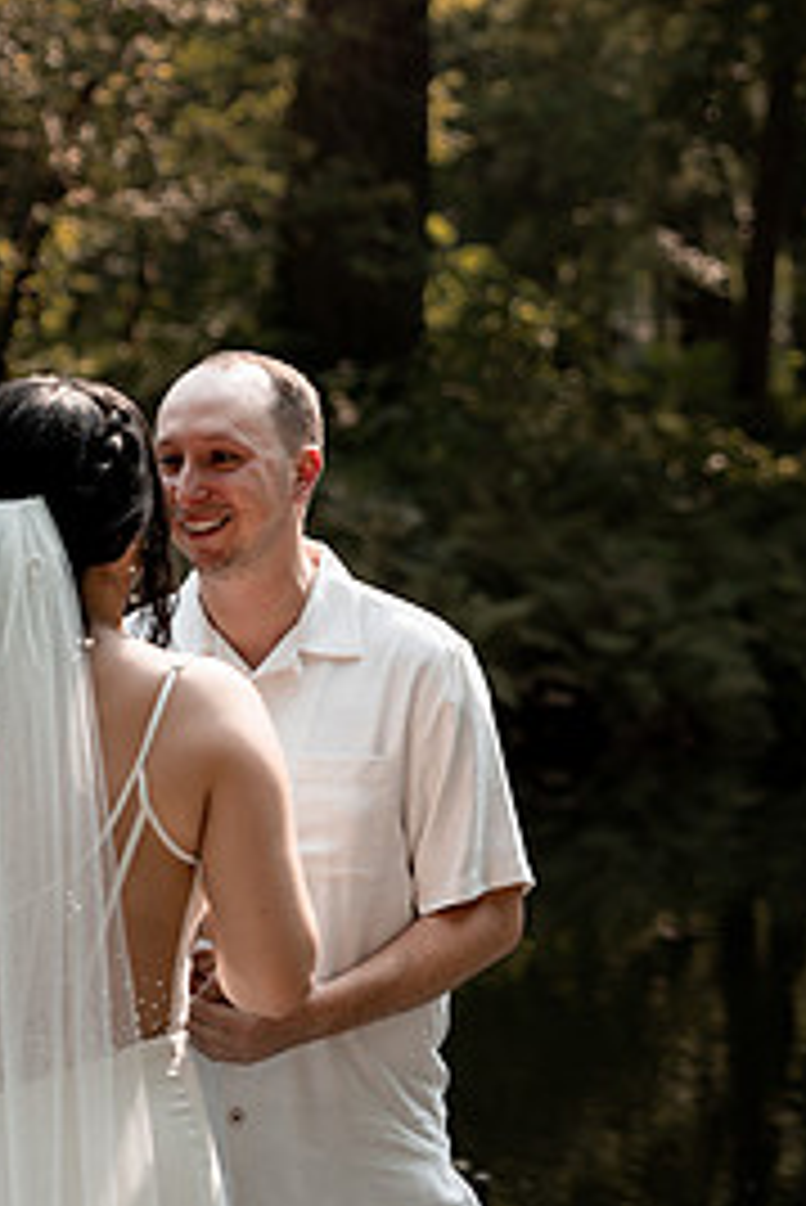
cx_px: 252
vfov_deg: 19.5
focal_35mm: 104
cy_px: 310
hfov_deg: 13.2
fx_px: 3488
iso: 160
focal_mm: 62
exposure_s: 1/1000
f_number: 2.8
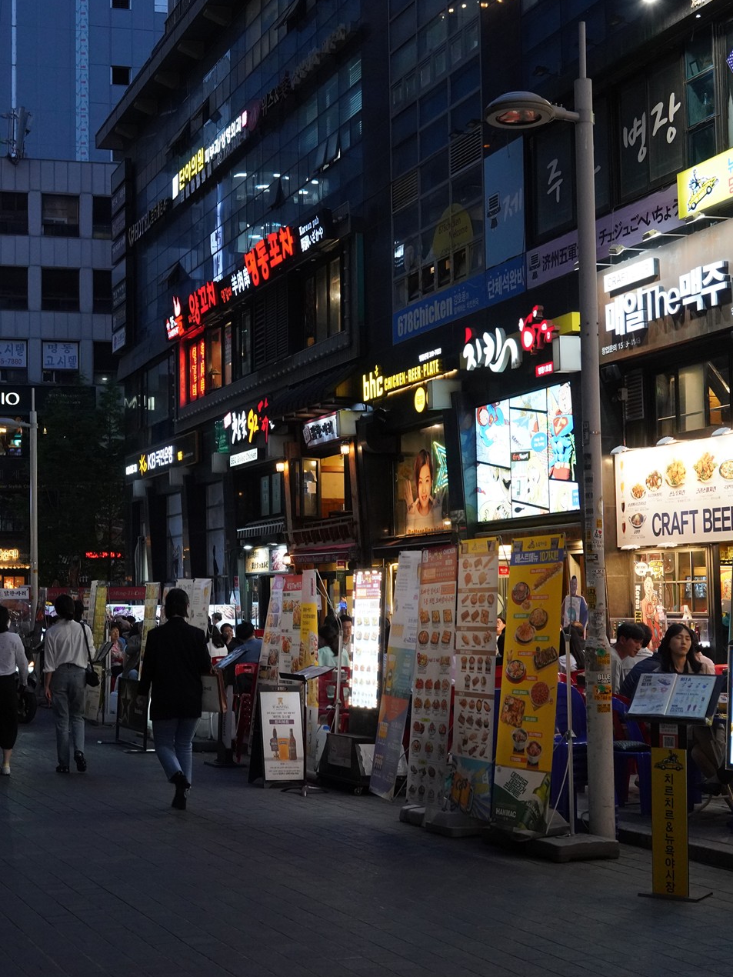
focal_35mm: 53
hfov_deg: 27.4
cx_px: 264
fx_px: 1496
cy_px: 472
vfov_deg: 36.2
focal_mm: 35
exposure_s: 1/100
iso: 3200
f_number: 7.1
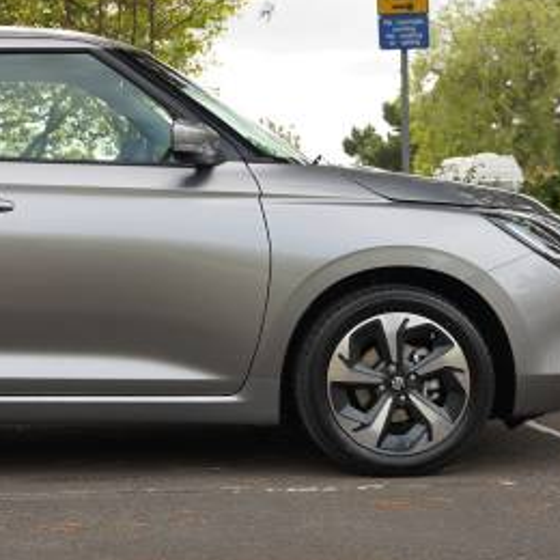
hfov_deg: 18.1
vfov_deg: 18.5
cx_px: 30
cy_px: 211
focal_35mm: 94
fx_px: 1720
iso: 100
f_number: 5
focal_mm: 45
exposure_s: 1/100
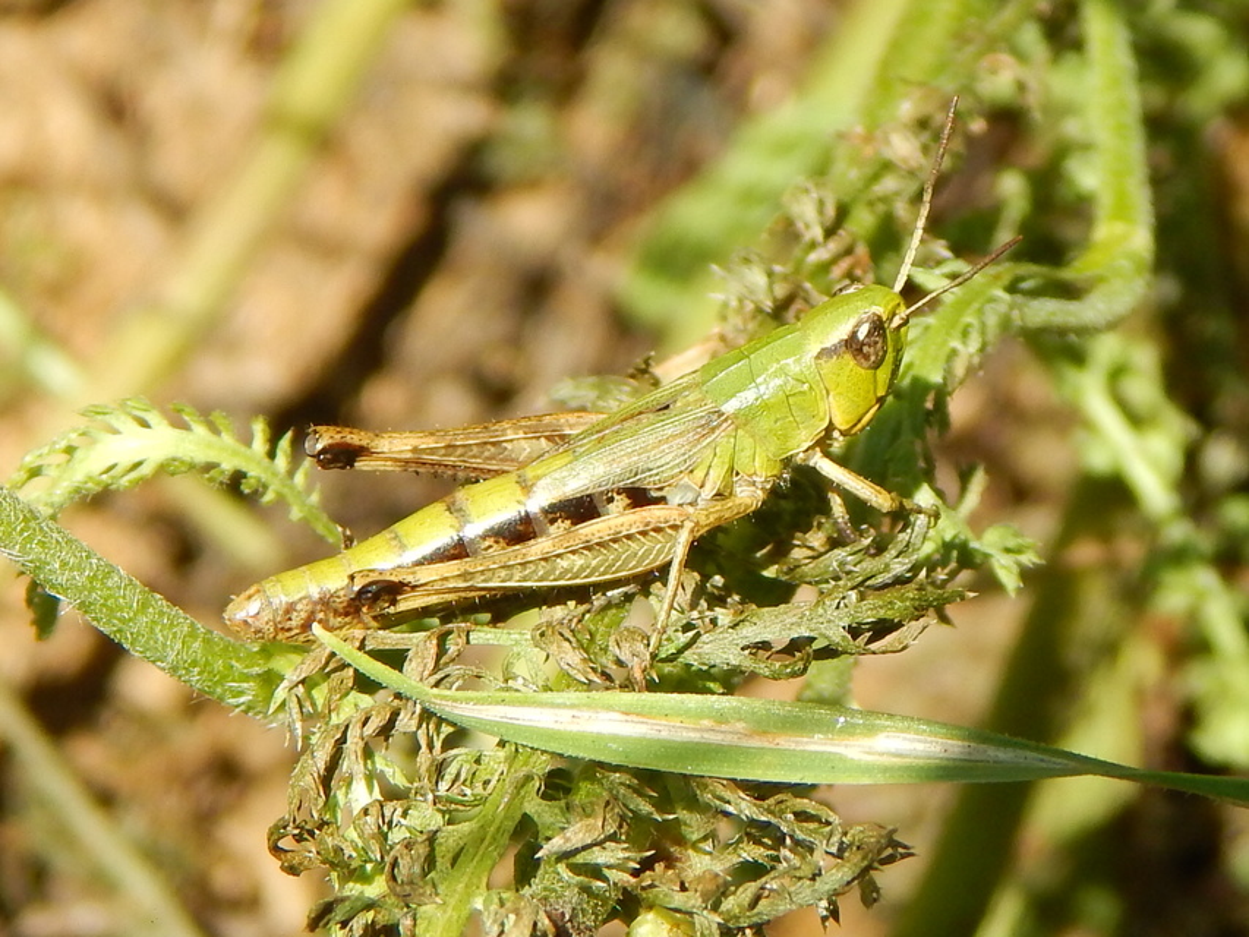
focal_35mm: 85
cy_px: 468
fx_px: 3067
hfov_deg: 23.0
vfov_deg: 17.4
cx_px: 624
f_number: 4.3
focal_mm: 15.3
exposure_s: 1/500
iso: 125
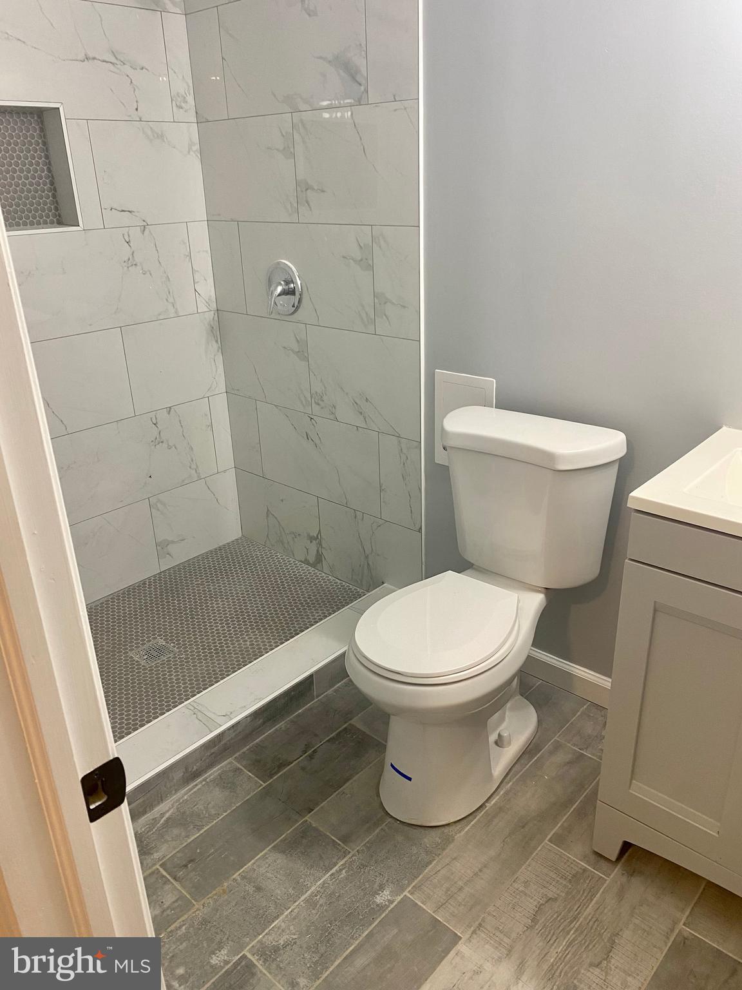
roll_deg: +1.3
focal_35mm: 26
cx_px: 371
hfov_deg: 53.1
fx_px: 743
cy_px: 495
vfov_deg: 67.3
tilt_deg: -24.1
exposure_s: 1/60
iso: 100
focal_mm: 4.25
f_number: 1.8
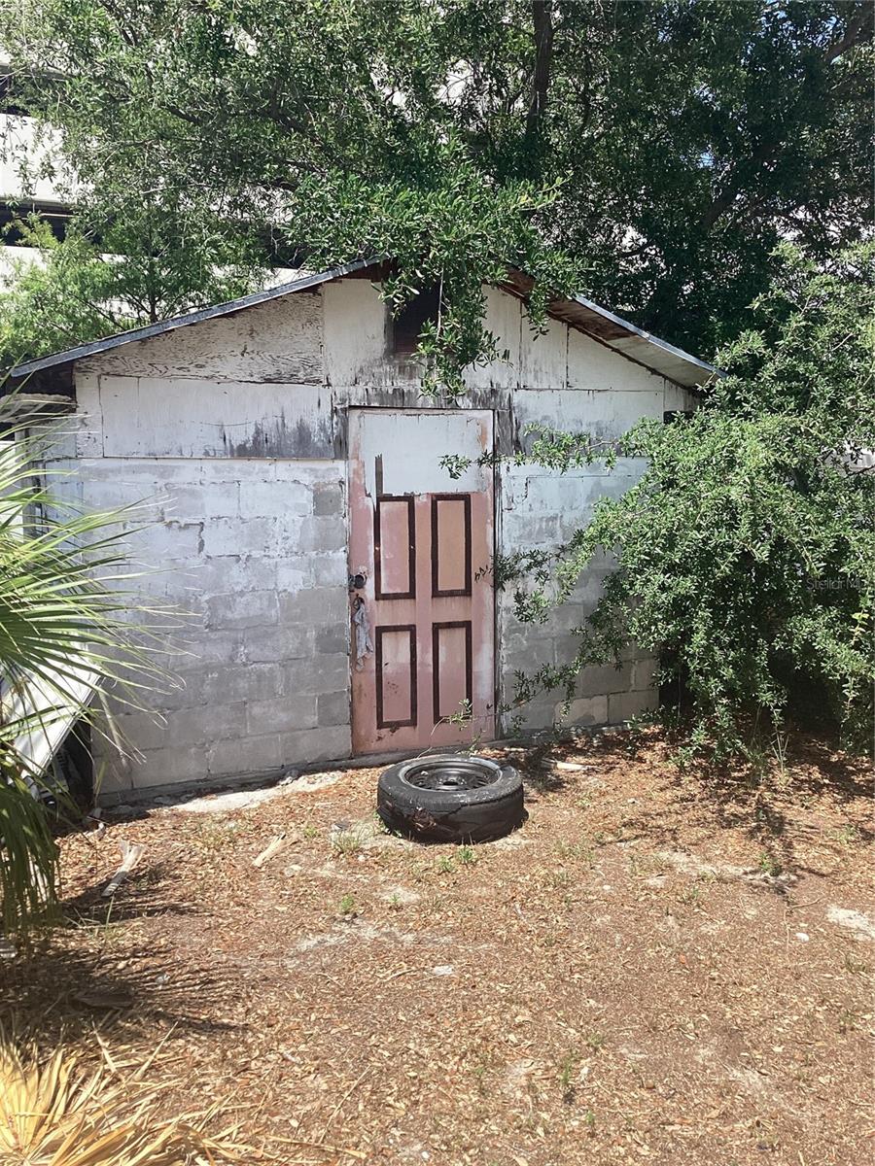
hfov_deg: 45.4
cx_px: 438
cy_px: 583
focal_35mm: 31
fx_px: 1045
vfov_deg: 58.4
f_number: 2.4
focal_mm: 3.3
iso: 25
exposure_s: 1/806
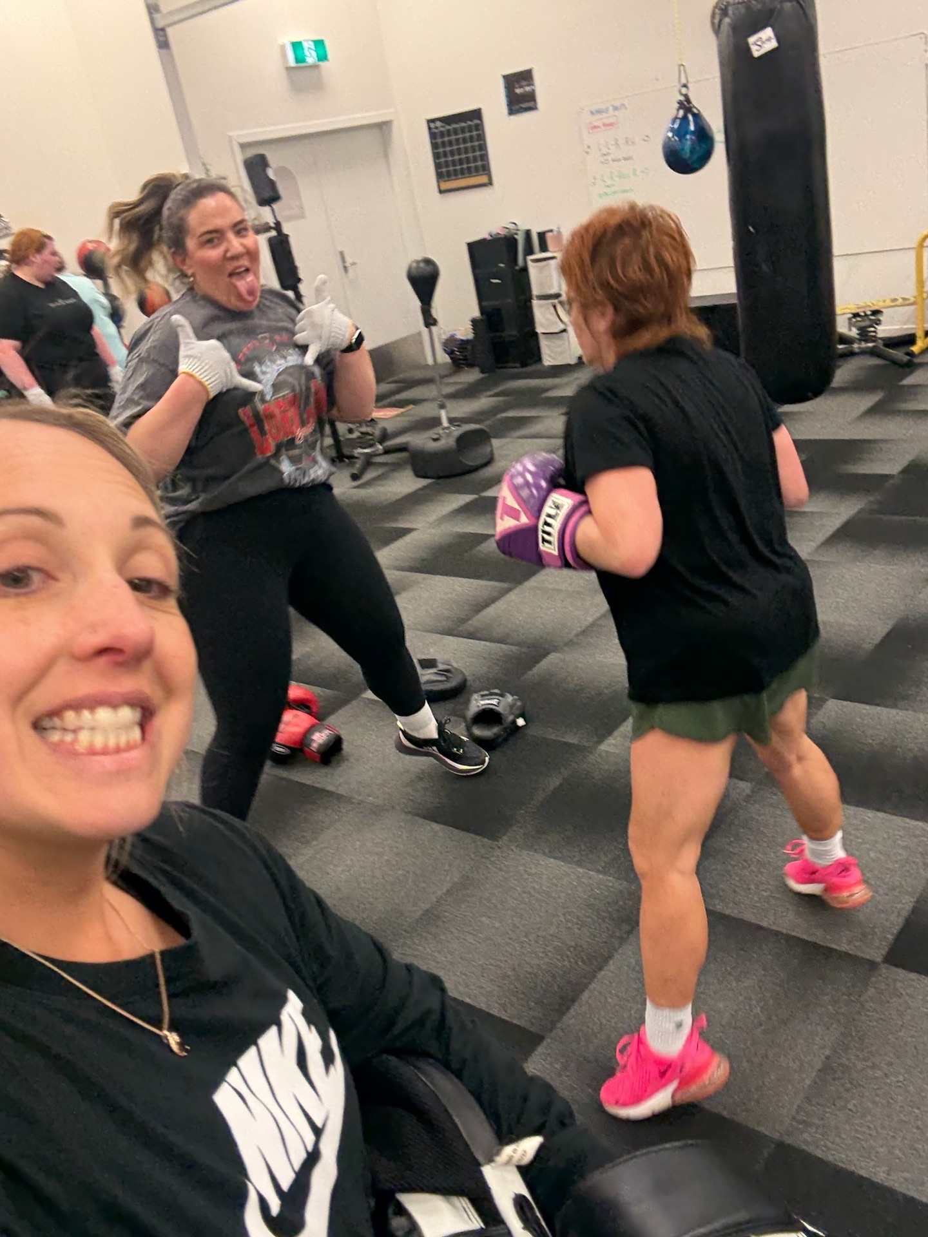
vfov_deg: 60.0
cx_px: 464
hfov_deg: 46.8
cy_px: 618
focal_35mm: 30
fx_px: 1072
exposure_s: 1/50
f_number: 1.9
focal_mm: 2.69
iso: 80
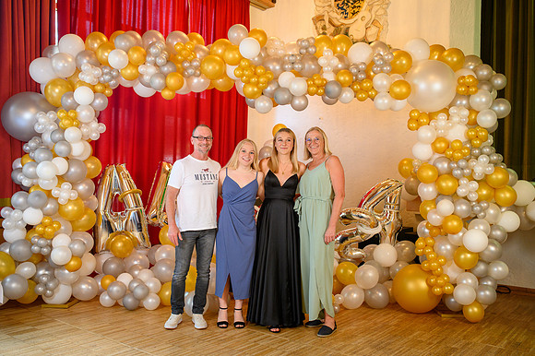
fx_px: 520
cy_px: 178
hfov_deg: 54.5
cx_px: 268
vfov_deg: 37.8
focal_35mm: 35
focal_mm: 35
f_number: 3.5
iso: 1250
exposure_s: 1/100
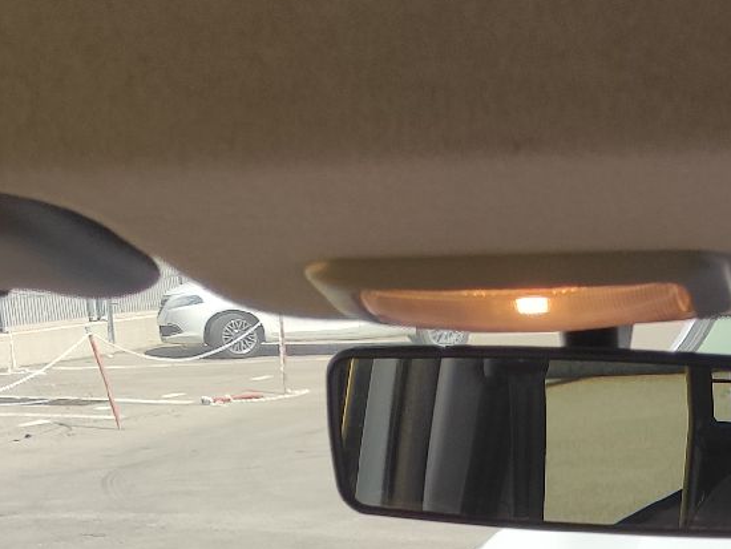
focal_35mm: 103
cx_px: 609
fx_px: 2176
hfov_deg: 18.8
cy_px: 1004
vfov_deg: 13.0
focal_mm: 5.43
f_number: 1.89
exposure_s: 1/890
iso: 100
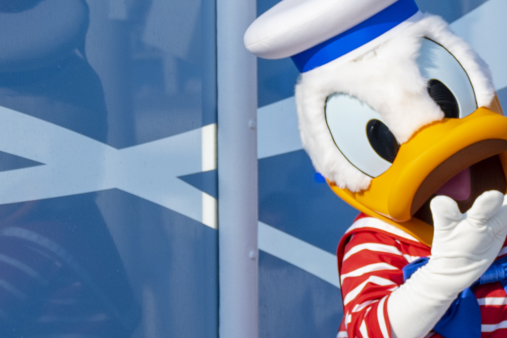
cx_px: 853
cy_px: 417
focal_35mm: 254
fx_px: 3577
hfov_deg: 7.9
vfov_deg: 5.4
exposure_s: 1/2000
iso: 200
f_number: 3.5
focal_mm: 48
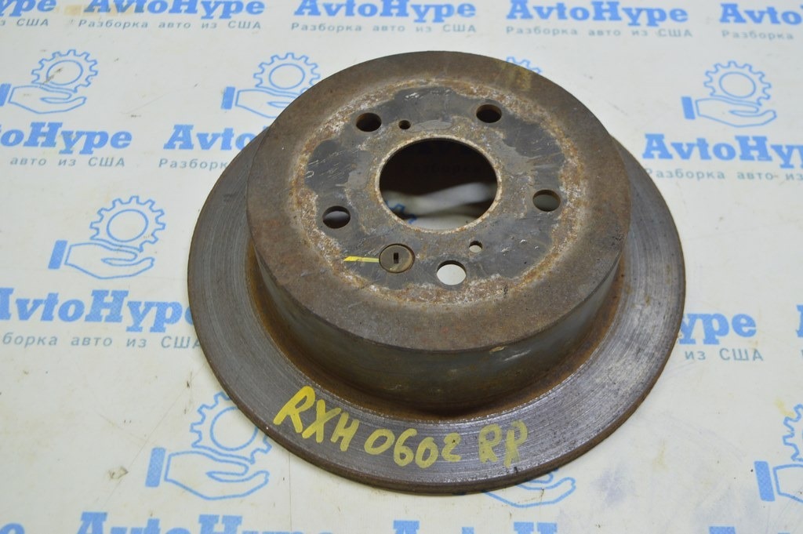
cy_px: 267
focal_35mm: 39
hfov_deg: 49.6
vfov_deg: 34.2
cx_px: 402
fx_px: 869
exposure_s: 1/25
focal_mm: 26
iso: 400
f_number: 5.6
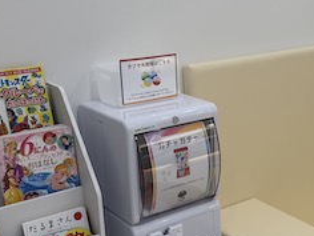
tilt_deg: -17.6
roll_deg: +0.3
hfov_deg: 30.8
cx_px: 254
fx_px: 553
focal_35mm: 61
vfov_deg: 24.0
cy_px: 137
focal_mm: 6.76
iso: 64
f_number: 1.78
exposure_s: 1/152
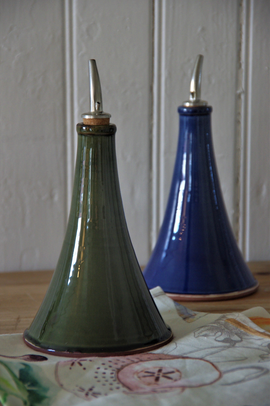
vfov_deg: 17.3
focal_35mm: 118
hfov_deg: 11.6
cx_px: 135
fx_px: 1328
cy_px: 202
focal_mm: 78
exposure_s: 1/40
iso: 800
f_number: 5.6
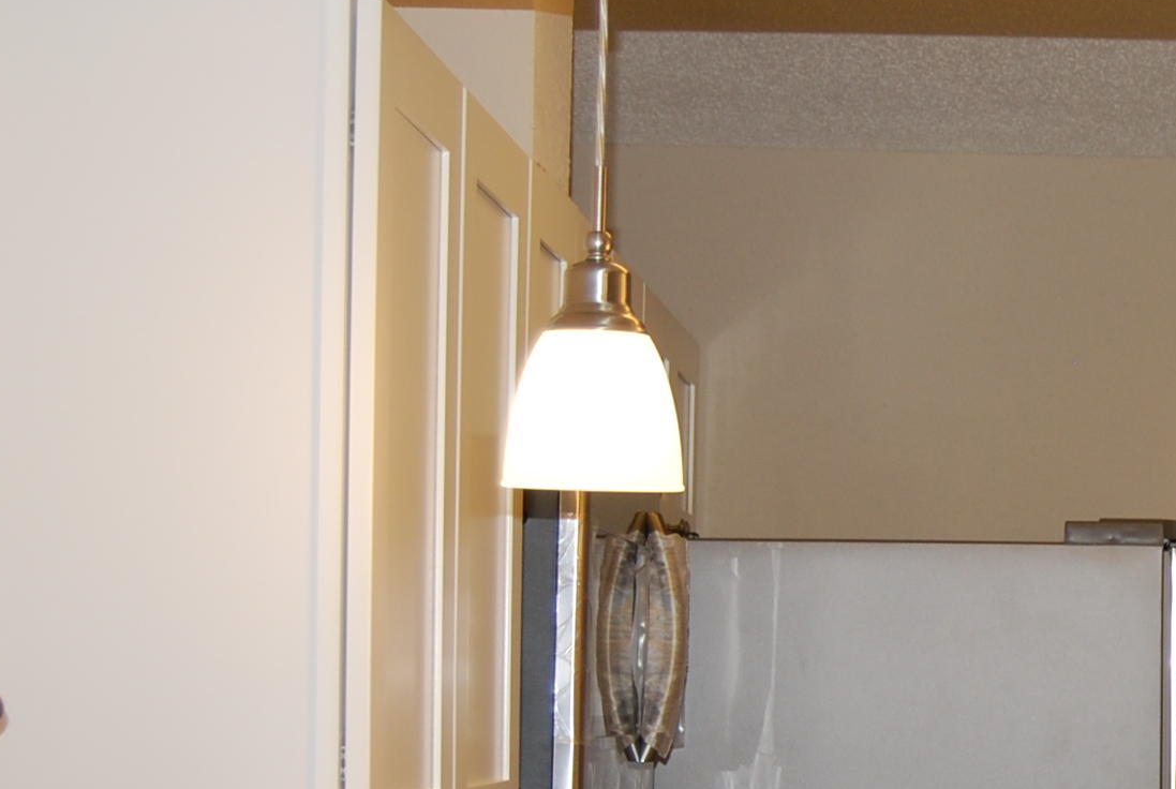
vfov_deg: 13.3
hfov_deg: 19.1
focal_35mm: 103
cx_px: 1235
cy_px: 632
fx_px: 3371
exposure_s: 1/60
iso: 200
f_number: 4.2
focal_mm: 26
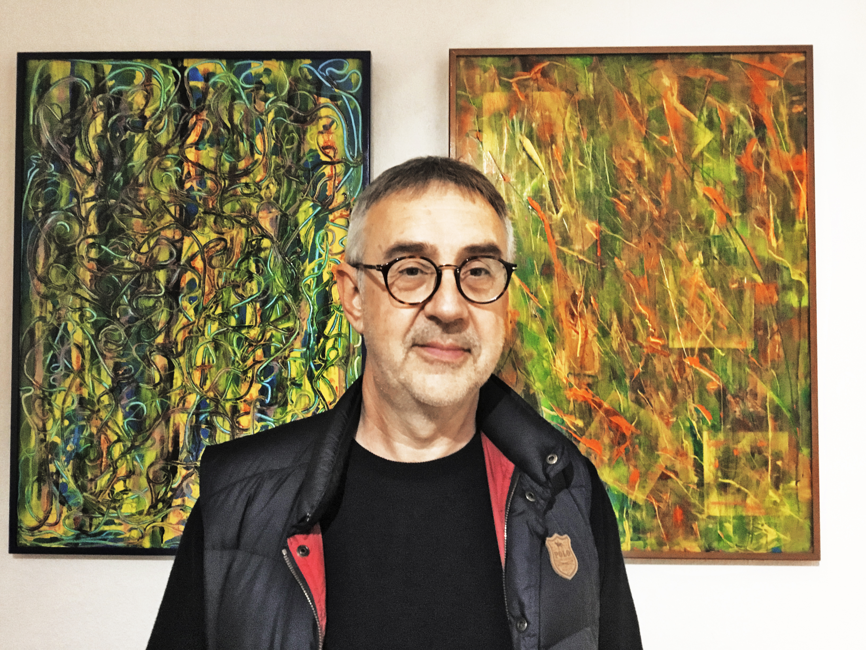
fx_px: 776
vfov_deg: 45.4
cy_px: 325
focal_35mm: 31
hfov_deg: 58.4
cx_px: 433
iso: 250
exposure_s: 1/17
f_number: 2.4
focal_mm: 3.3
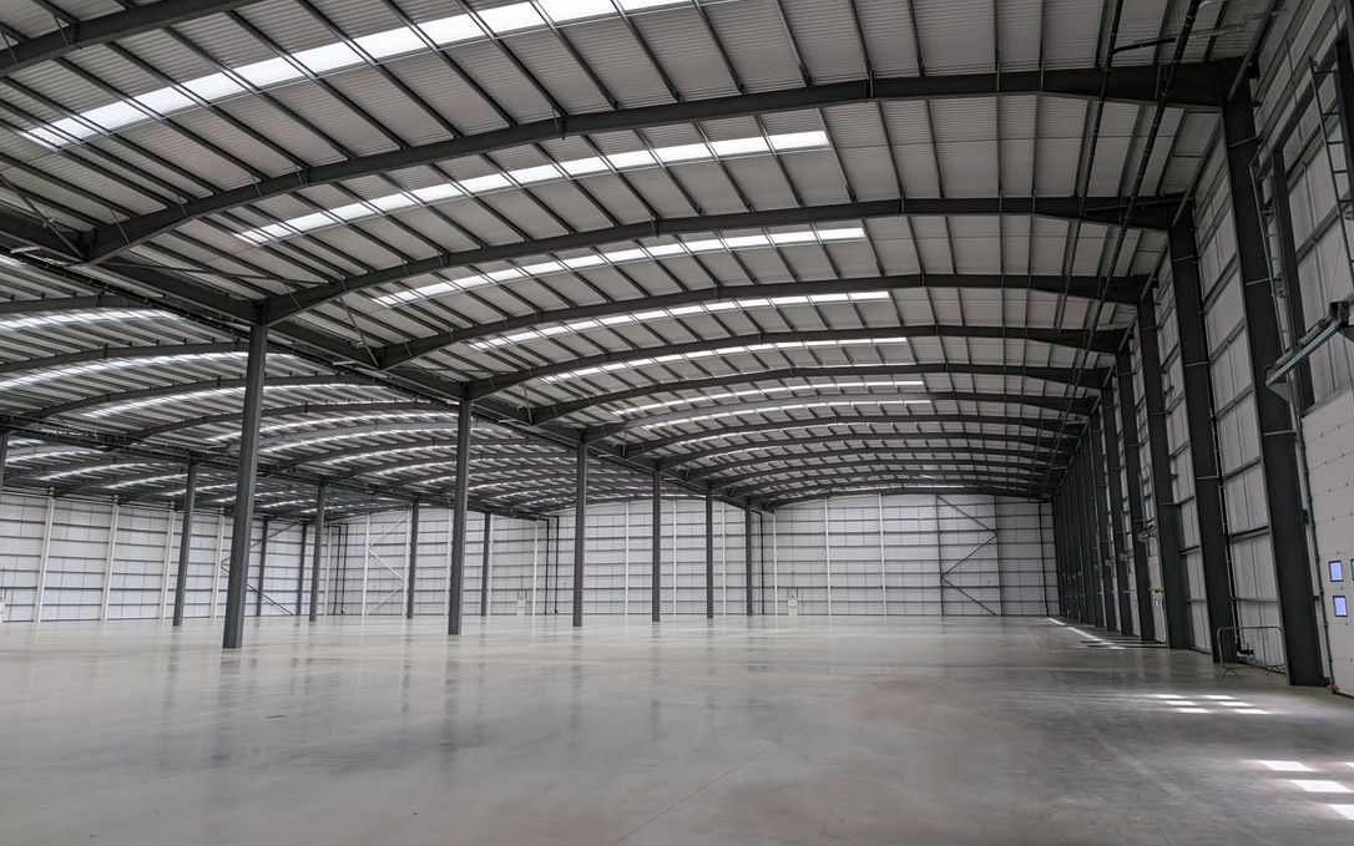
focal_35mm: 26
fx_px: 960
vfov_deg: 47.6
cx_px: 682
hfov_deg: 70.4
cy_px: 417
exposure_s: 1/216
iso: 29
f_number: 1.68
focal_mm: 6.9
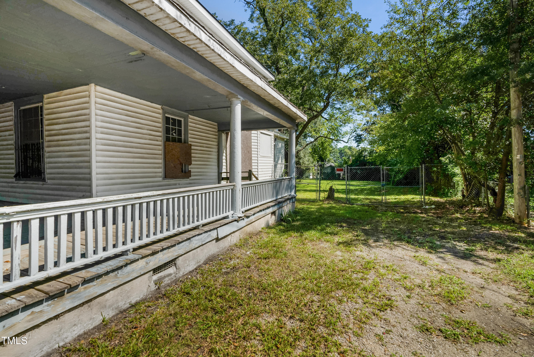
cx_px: 267
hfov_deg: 96.7
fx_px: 237
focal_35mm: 16
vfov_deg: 73.8
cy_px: 178
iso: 320
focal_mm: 16
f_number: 7.1
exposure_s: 1/500
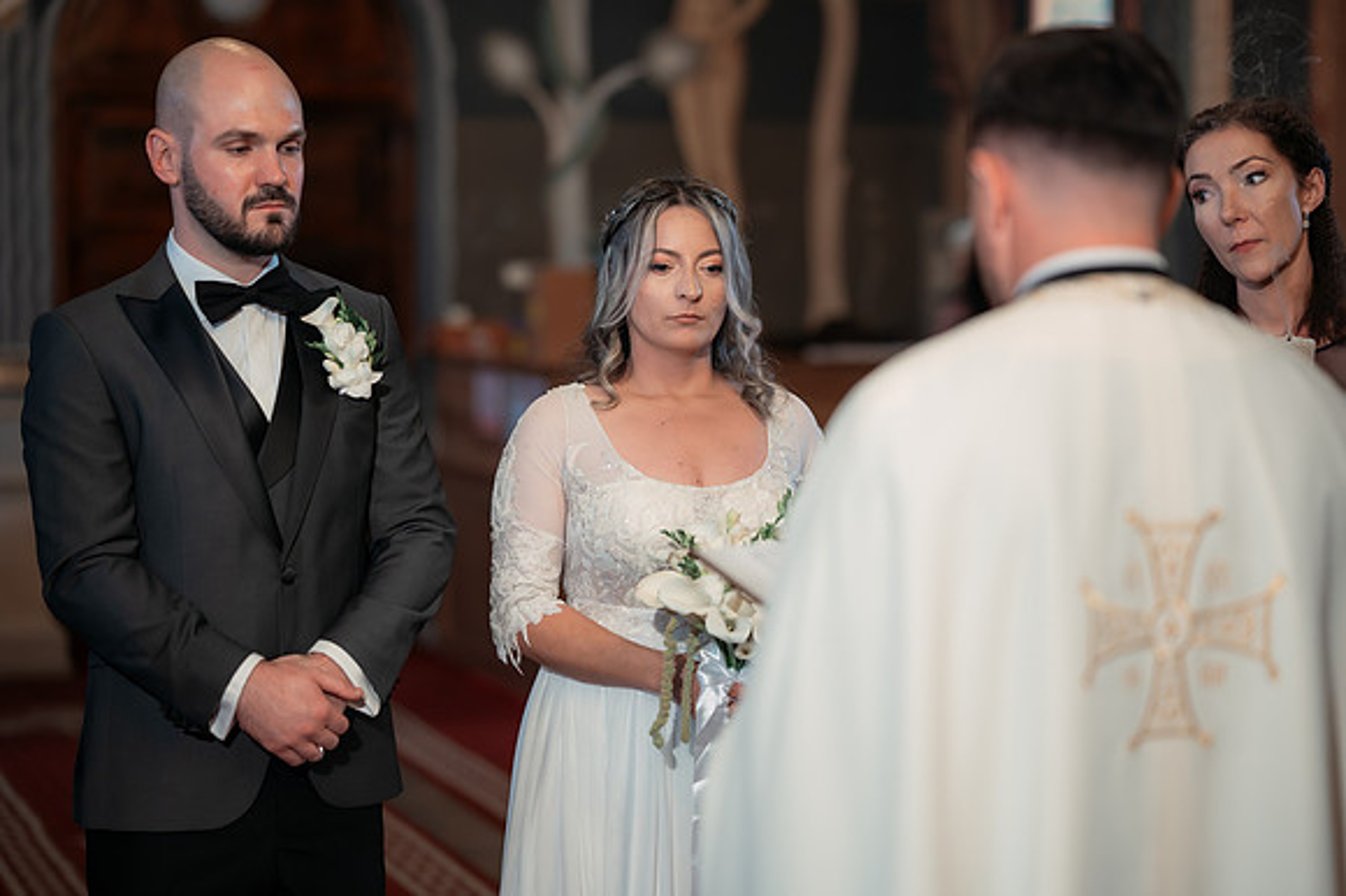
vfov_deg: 16.1
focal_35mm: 85
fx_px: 3176
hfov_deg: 23.9
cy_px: 448
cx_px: 673
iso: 1600
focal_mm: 85
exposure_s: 1/200
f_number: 2
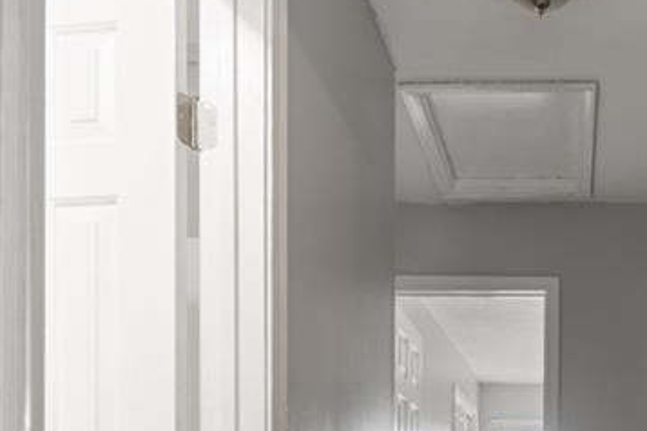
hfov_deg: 41.9
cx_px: 578
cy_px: 536
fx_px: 773
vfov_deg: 27.0
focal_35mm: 43
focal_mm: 10
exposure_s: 1/2
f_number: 4
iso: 320
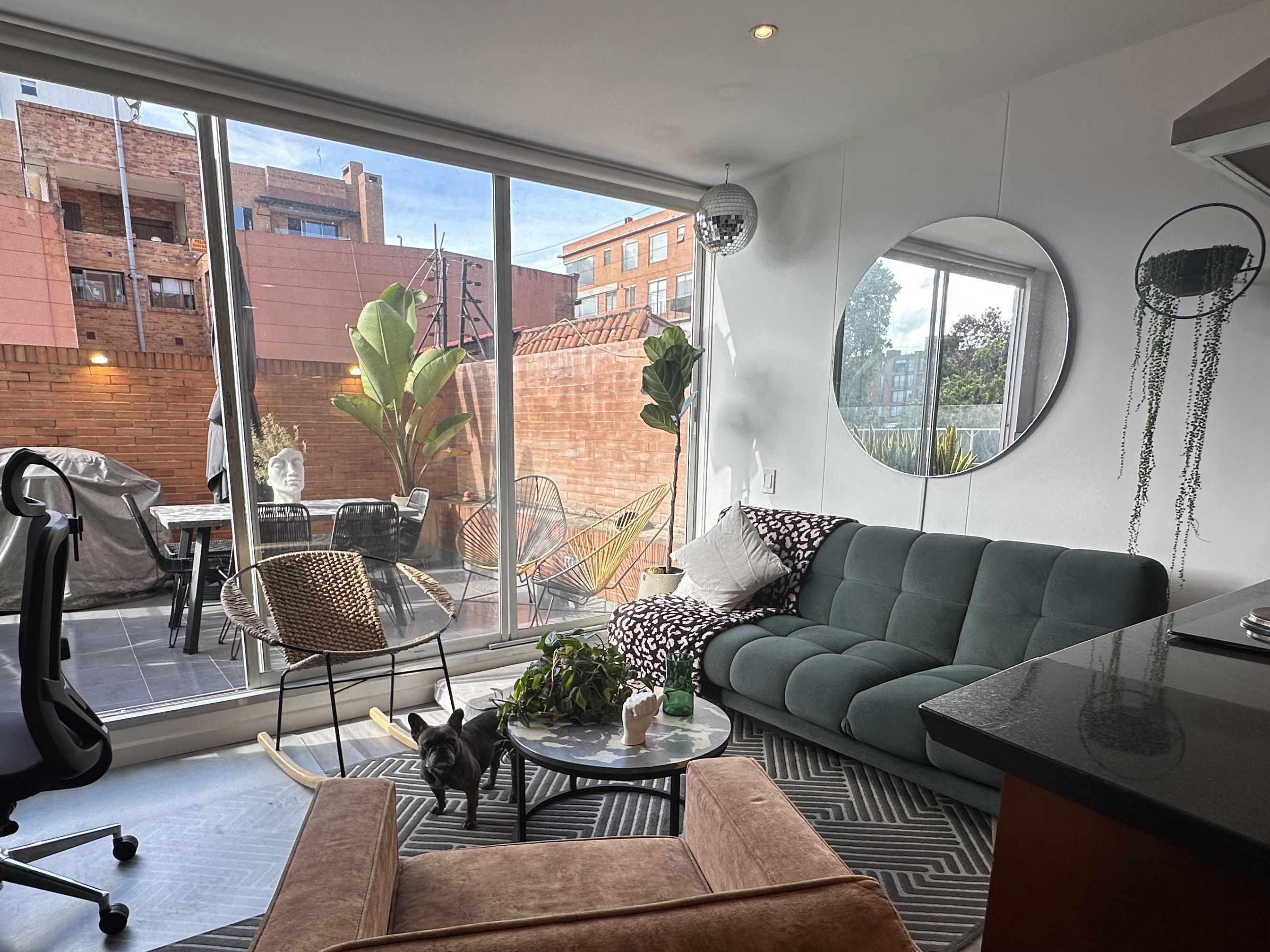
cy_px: 588
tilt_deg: -12.0
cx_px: 591
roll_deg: -0.3
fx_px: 770
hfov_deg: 78.9
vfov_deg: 62.7
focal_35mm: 21
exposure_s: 1/218
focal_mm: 2.22
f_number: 2.2
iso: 40
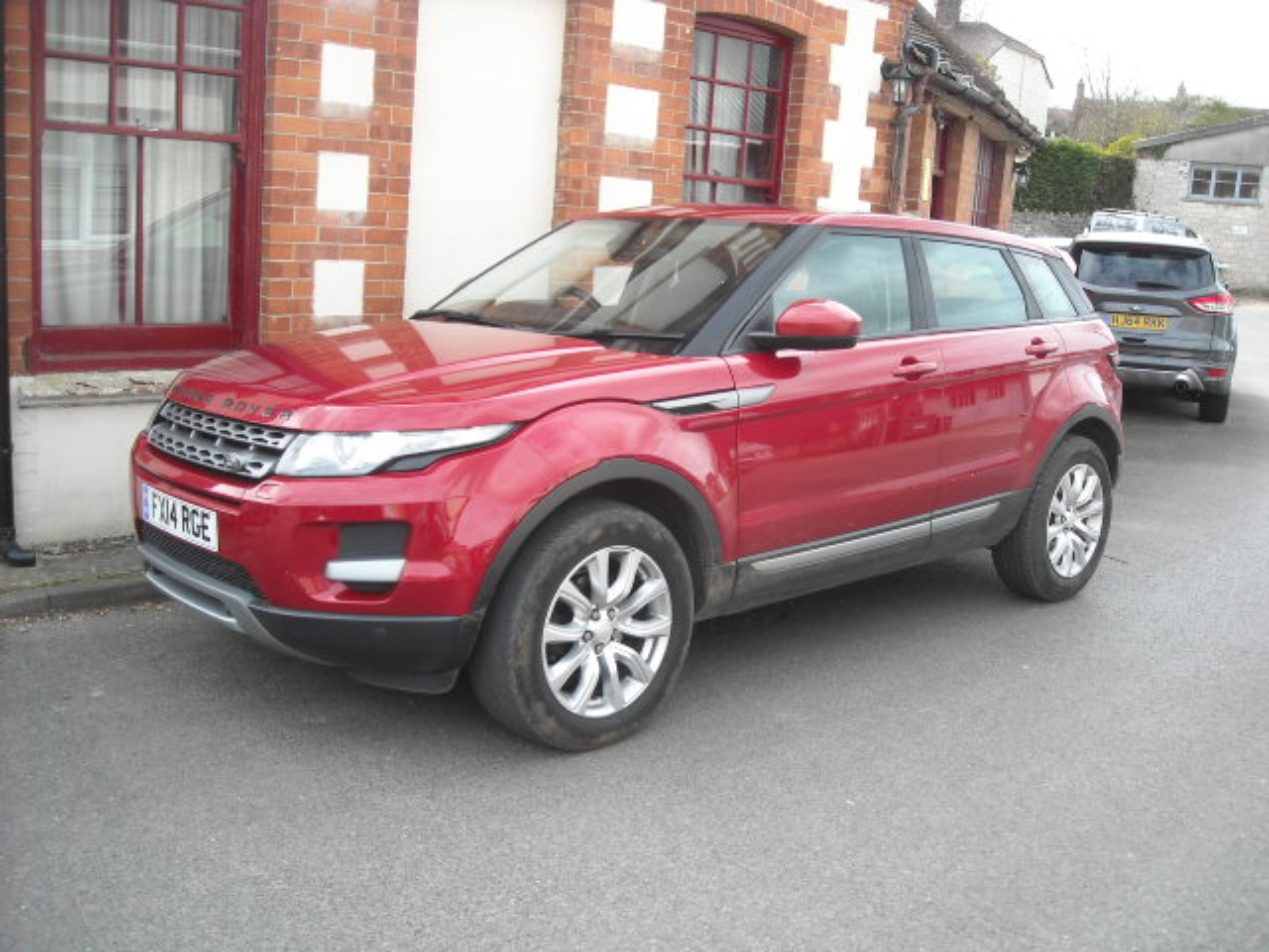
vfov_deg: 40.7
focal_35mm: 35
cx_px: 634
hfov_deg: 52.6
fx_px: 1283
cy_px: 476
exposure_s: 1/201
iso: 64
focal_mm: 5.7
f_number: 2.8
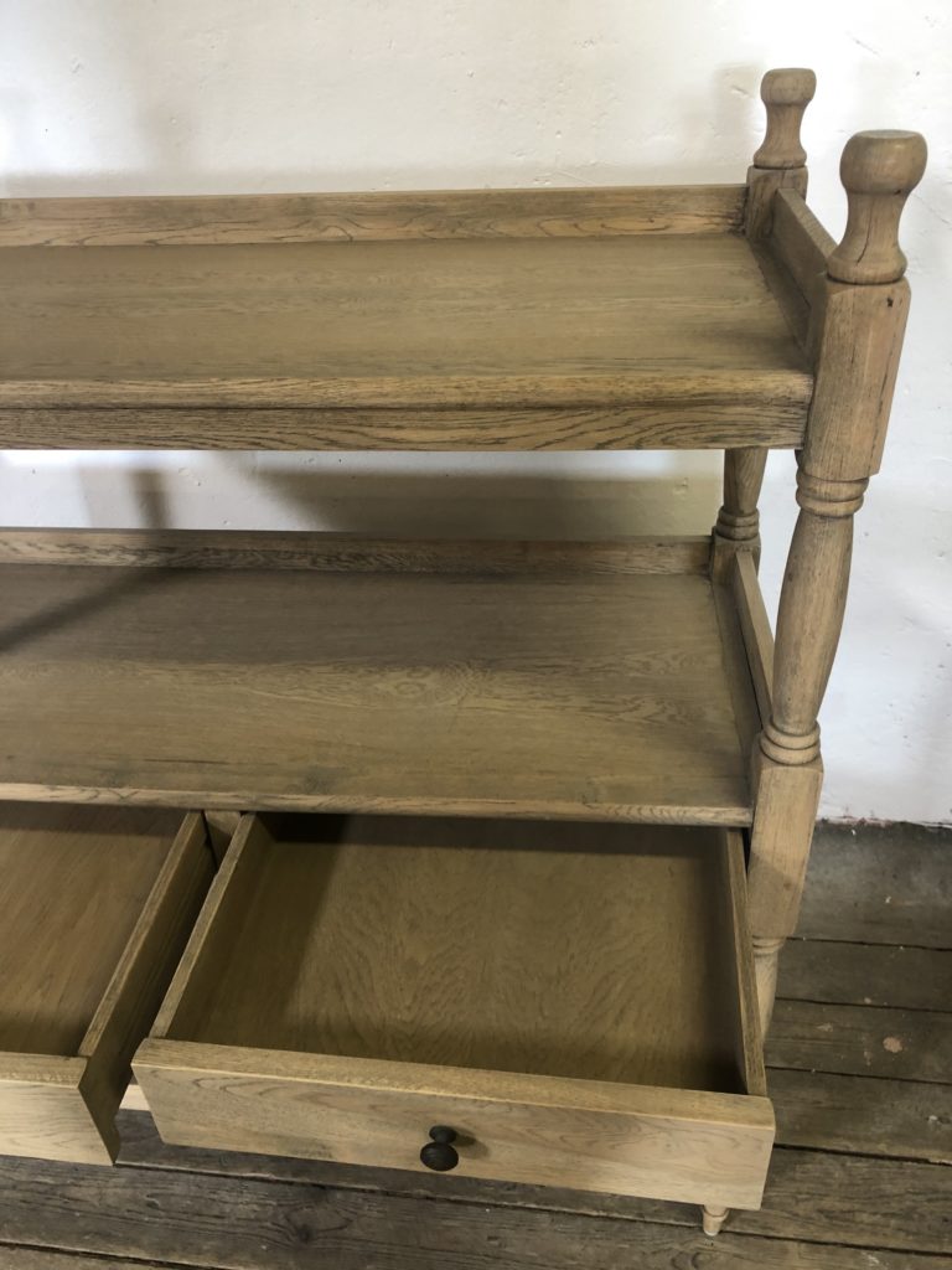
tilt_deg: -31.7
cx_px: 476
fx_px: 1027
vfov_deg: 63.4
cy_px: 635
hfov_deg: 49.7
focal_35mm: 28
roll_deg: +2.1
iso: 50
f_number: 1.8
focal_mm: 4
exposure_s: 1/17
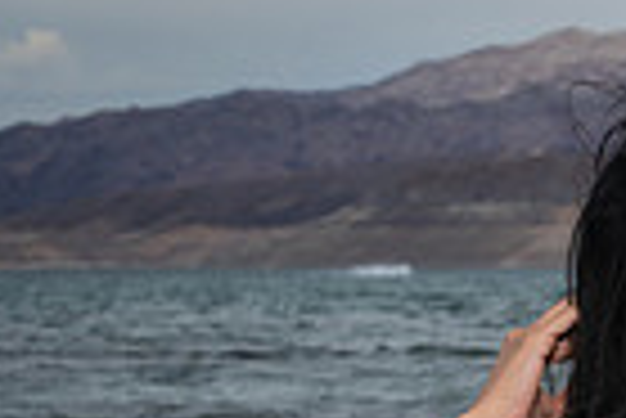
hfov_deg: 7.9
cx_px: 1154
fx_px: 4387
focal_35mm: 252
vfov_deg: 5.4
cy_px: 708
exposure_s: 1/250
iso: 64
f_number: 10
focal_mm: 57
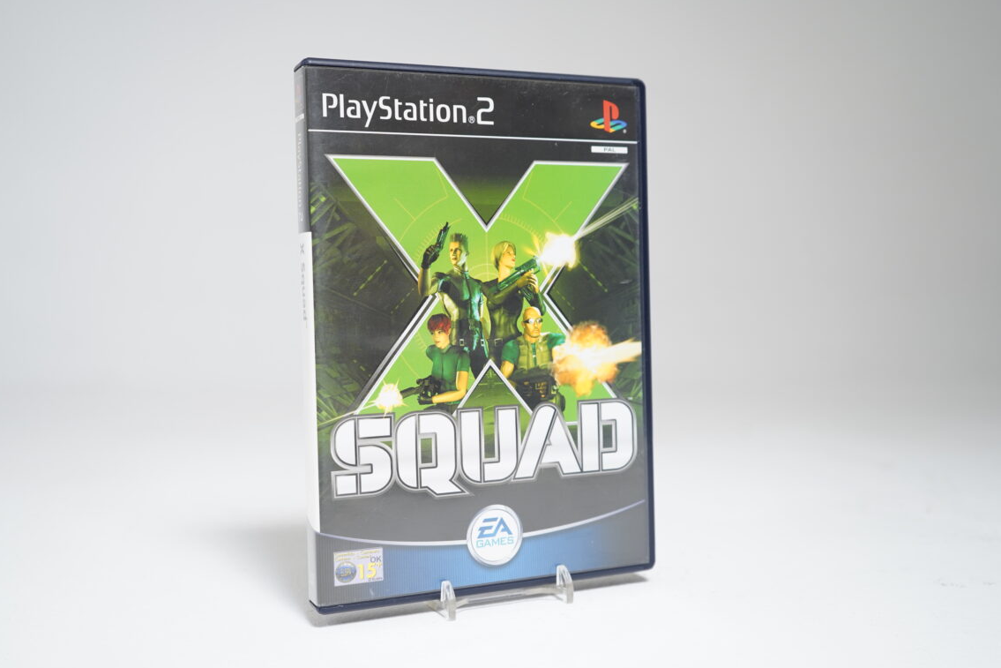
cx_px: 482
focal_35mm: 37
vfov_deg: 36.0
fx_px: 1029
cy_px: 328
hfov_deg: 51.9
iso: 640
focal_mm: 35
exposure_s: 1/20
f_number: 5
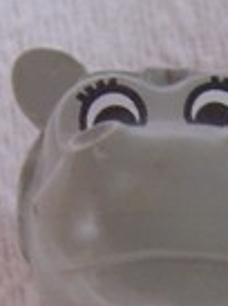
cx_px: 177
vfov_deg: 13.9
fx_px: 1209
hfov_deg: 10.7
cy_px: 384
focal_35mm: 137
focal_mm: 6.6
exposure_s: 1/15
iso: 152
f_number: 3.5
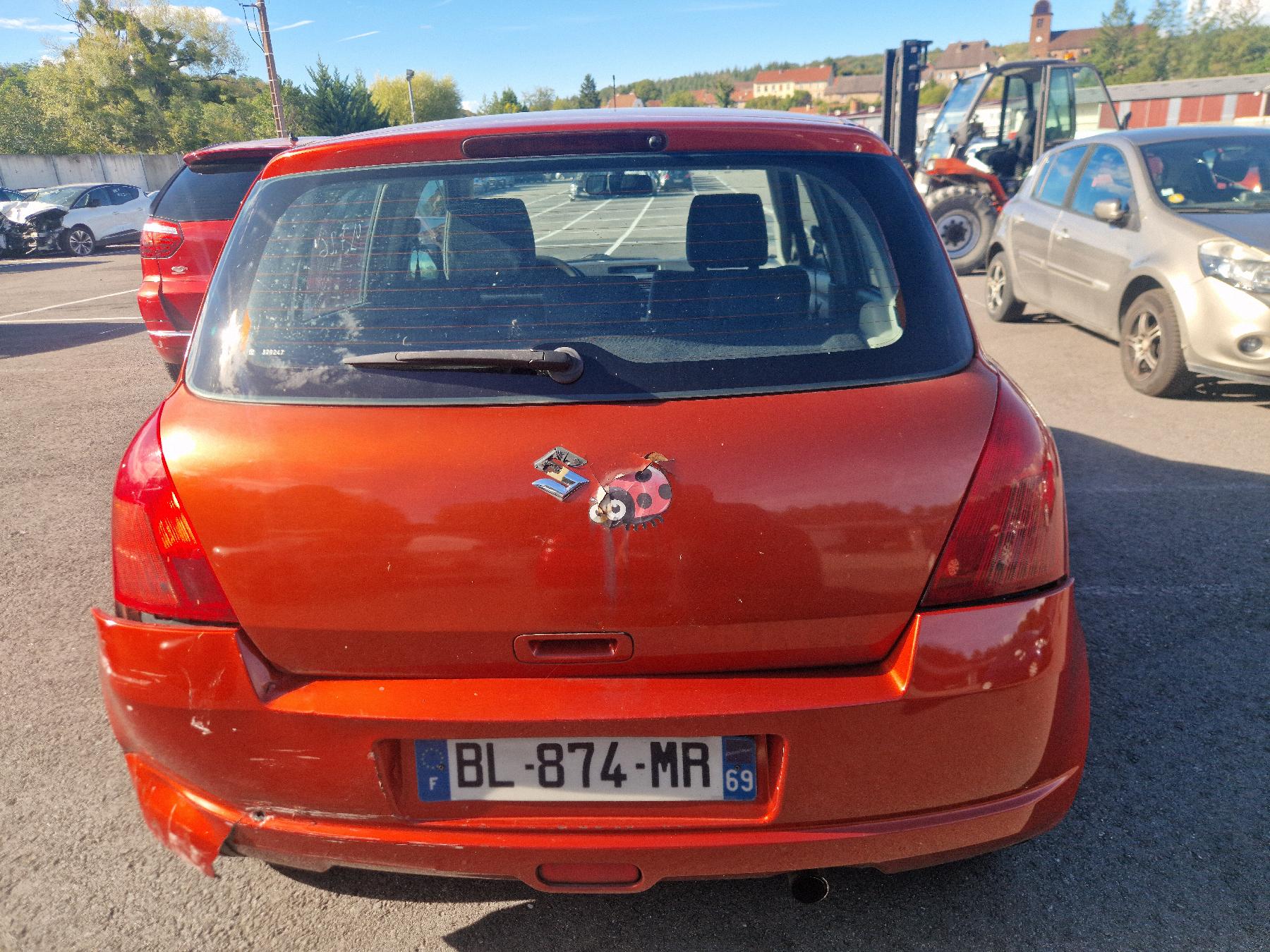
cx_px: 635
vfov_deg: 58.9
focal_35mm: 23
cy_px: 476
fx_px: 844
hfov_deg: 73.9
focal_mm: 5.4
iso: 50
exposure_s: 1/588
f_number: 1.8
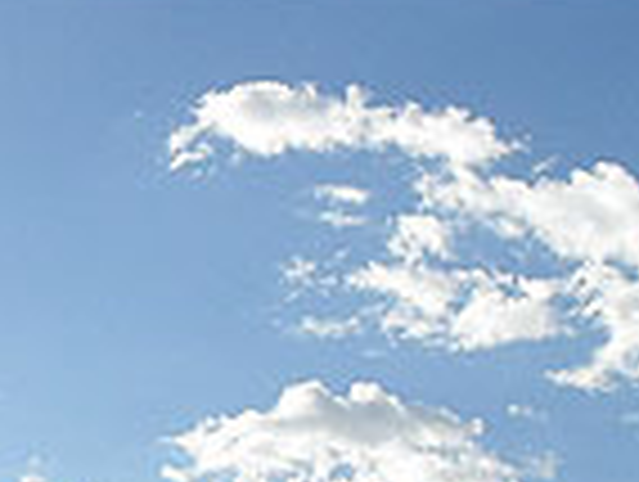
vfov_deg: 12.7
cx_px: -4
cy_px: 734
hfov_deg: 17.3
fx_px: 2052
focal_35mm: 111
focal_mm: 6.3
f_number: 8.4
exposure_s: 1/350
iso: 100
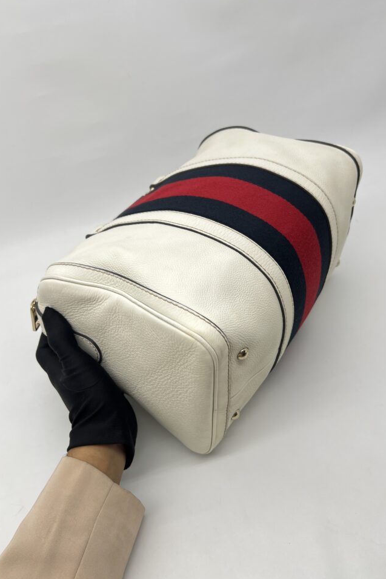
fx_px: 466
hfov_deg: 45.0
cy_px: 294
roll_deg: +8.8
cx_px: 200
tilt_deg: -42.0
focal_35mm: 29
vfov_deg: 63.6
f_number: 1.5
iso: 32
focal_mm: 5.7
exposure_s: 1/149
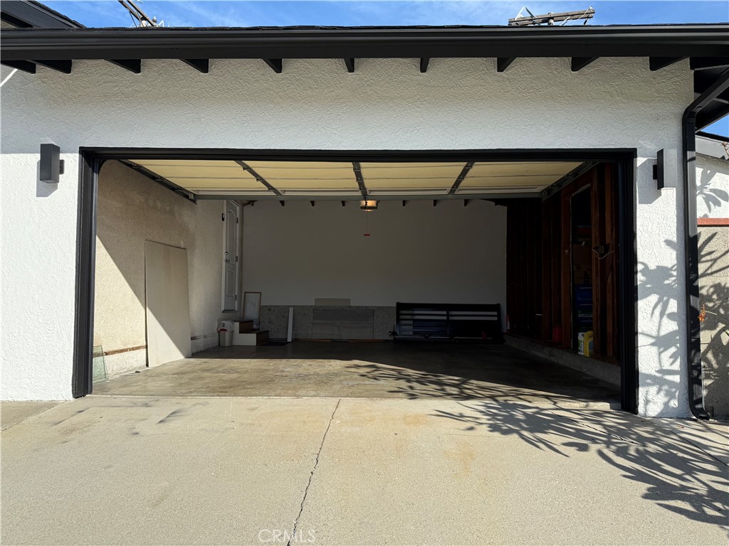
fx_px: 505
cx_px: 364
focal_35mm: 24
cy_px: 273
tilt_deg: +3.7
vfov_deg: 56.8
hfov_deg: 71.6
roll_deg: -0.5
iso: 100
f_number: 1.78
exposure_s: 1/4673
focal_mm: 6.76
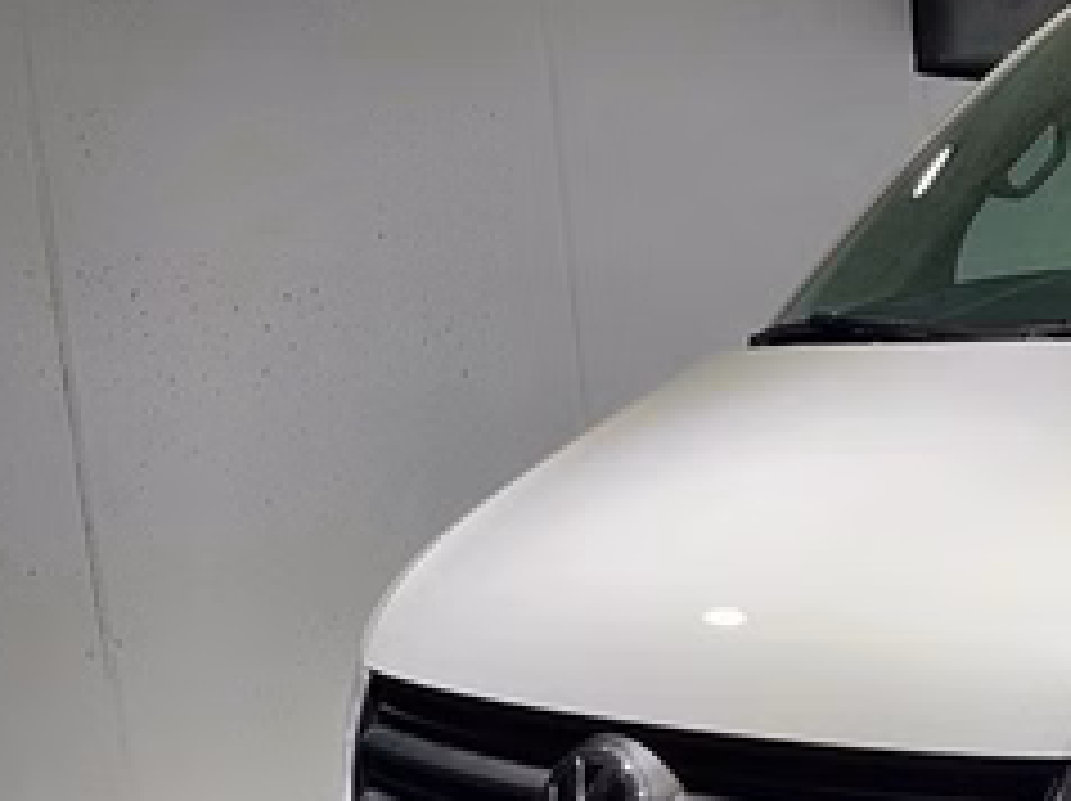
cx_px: 1377
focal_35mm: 70
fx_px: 2164
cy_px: 752
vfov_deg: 20.5
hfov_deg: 24.4
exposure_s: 1/107
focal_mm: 5.1
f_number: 1.6
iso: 32
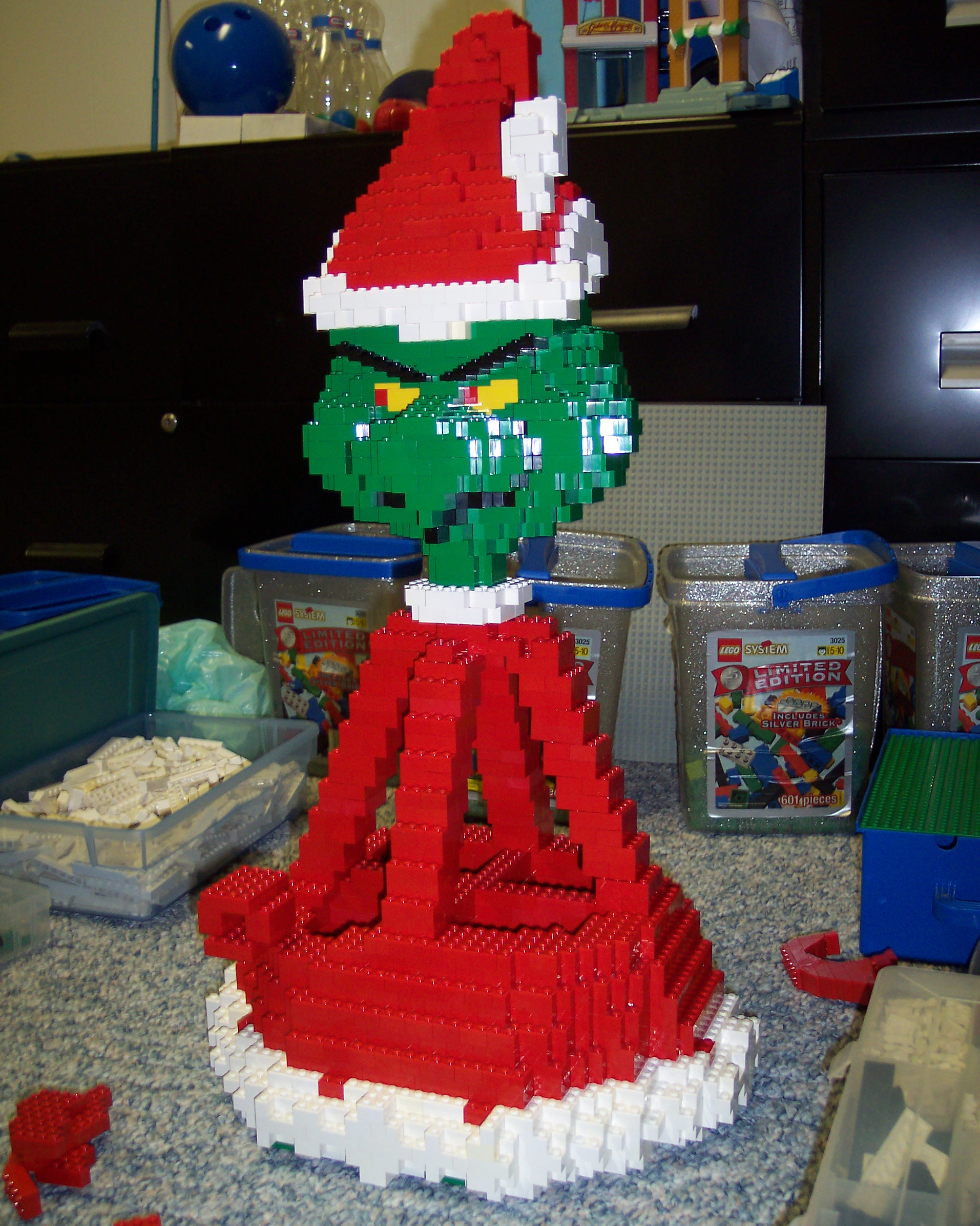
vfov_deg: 45.8
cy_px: 608
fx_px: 1450
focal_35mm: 40
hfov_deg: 37.3
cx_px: 494
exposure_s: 1/30
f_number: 2.8
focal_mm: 8
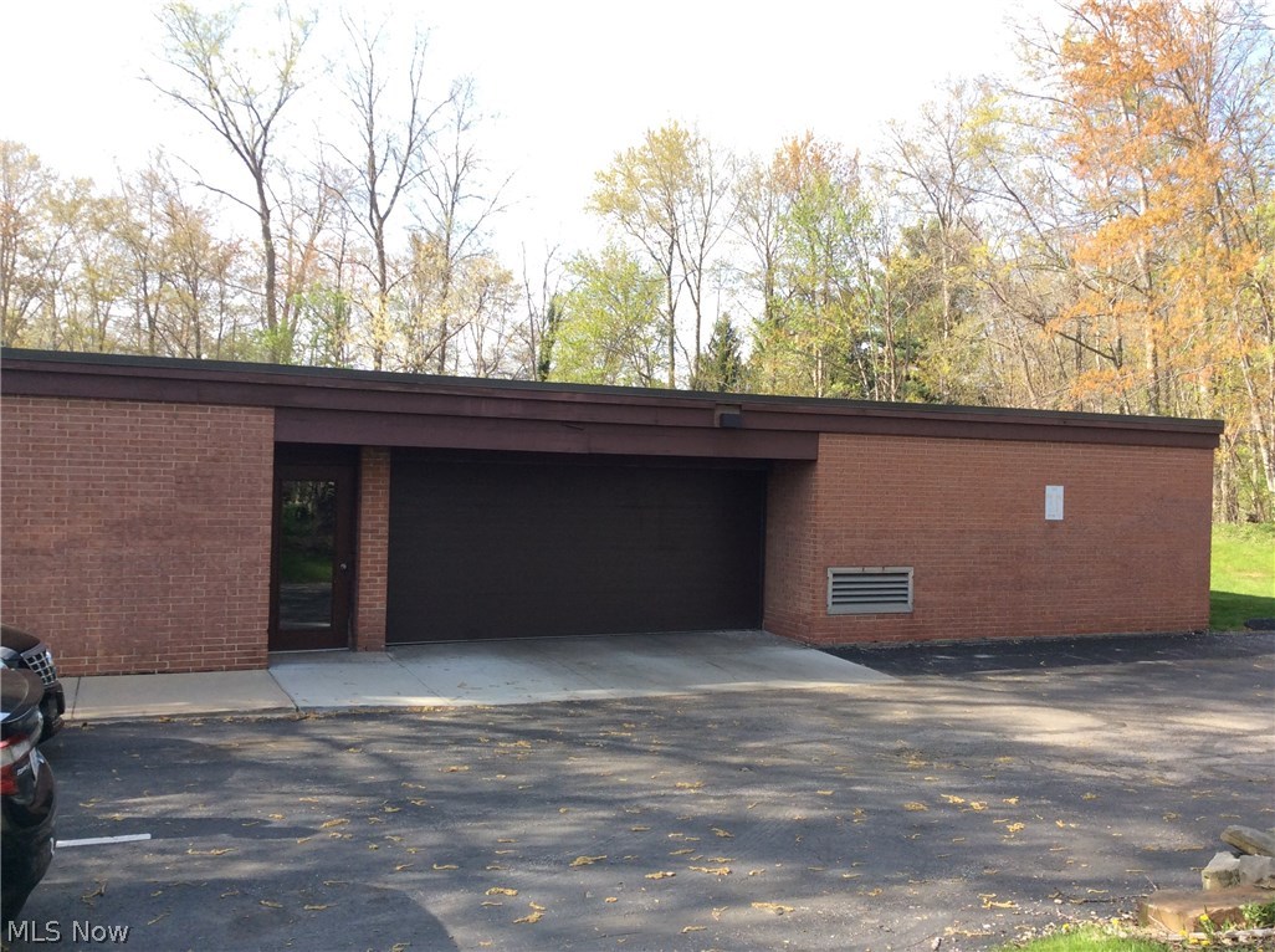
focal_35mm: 32
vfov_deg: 44.0
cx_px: 638
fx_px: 1177
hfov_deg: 56.9
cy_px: 476
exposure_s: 1/386
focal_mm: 3.3
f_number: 2.4
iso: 32
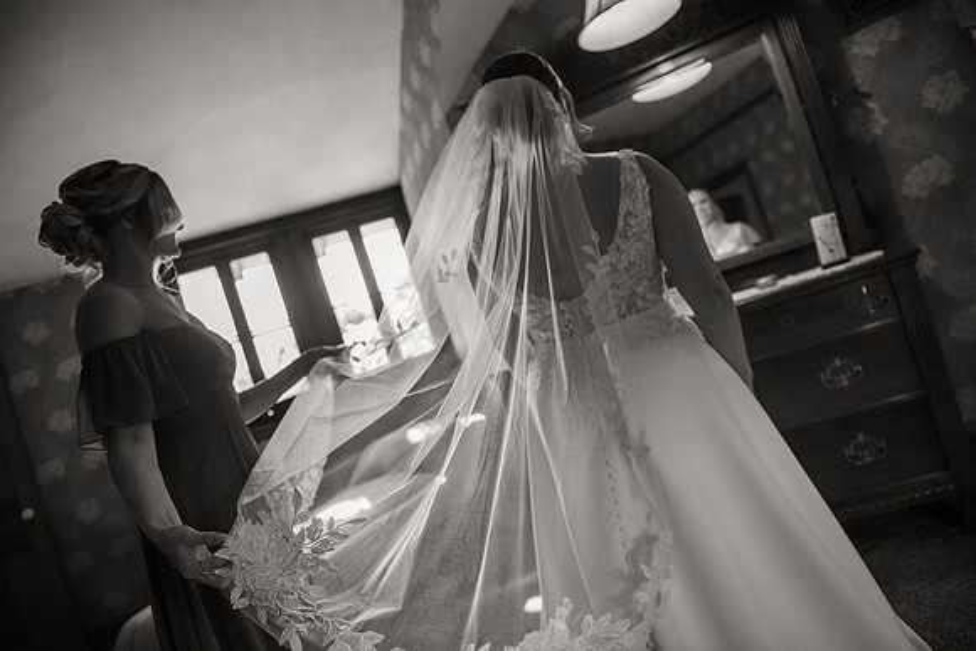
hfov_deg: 73.7
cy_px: 326
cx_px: 488
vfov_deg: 53.2
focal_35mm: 24
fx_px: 651
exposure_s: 1/800
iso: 1600
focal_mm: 24
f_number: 2.8
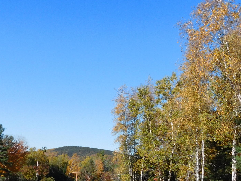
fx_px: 341
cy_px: 87
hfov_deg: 38.9
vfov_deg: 29.7
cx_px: 132
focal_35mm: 49
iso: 125
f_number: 6
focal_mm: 4
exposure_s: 1/500
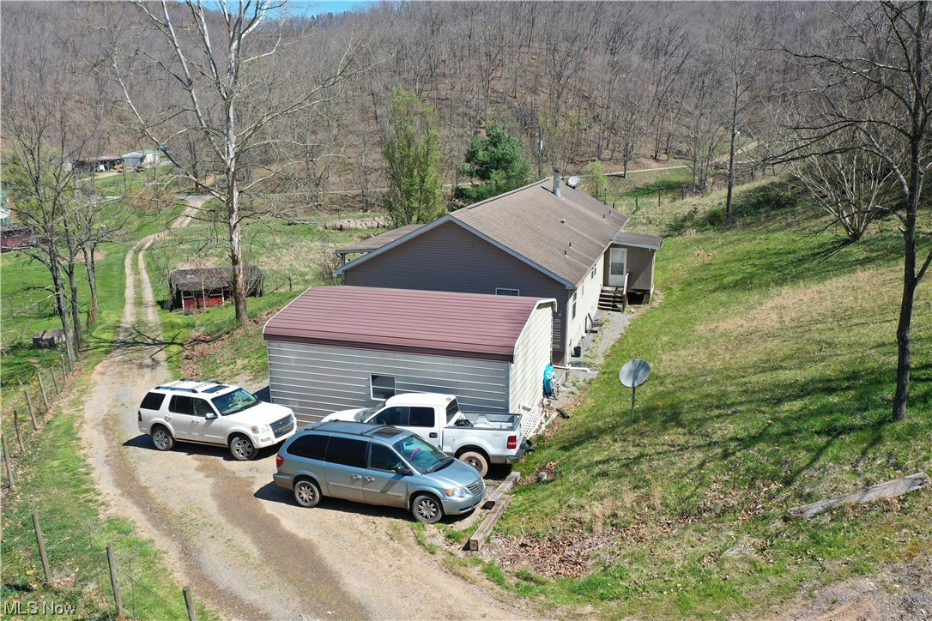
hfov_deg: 65.5
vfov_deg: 46.4
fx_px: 725
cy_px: 310
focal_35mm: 28
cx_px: 466
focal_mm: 10.26
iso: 100
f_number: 4
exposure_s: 1/640
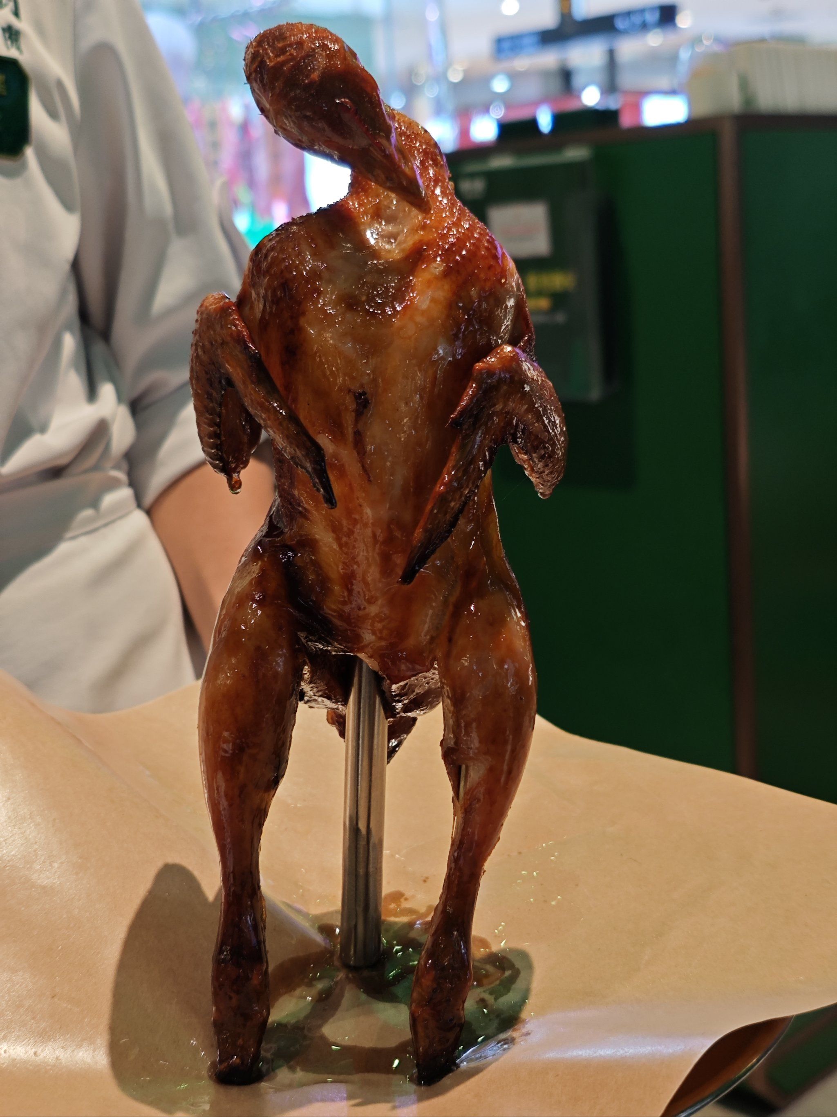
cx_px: 418
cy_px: 558
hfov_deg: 31.5
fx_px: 1483
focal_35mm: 46
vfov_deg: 41.2
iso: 125
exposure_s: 1/100
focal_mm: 6.68
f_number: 1.42
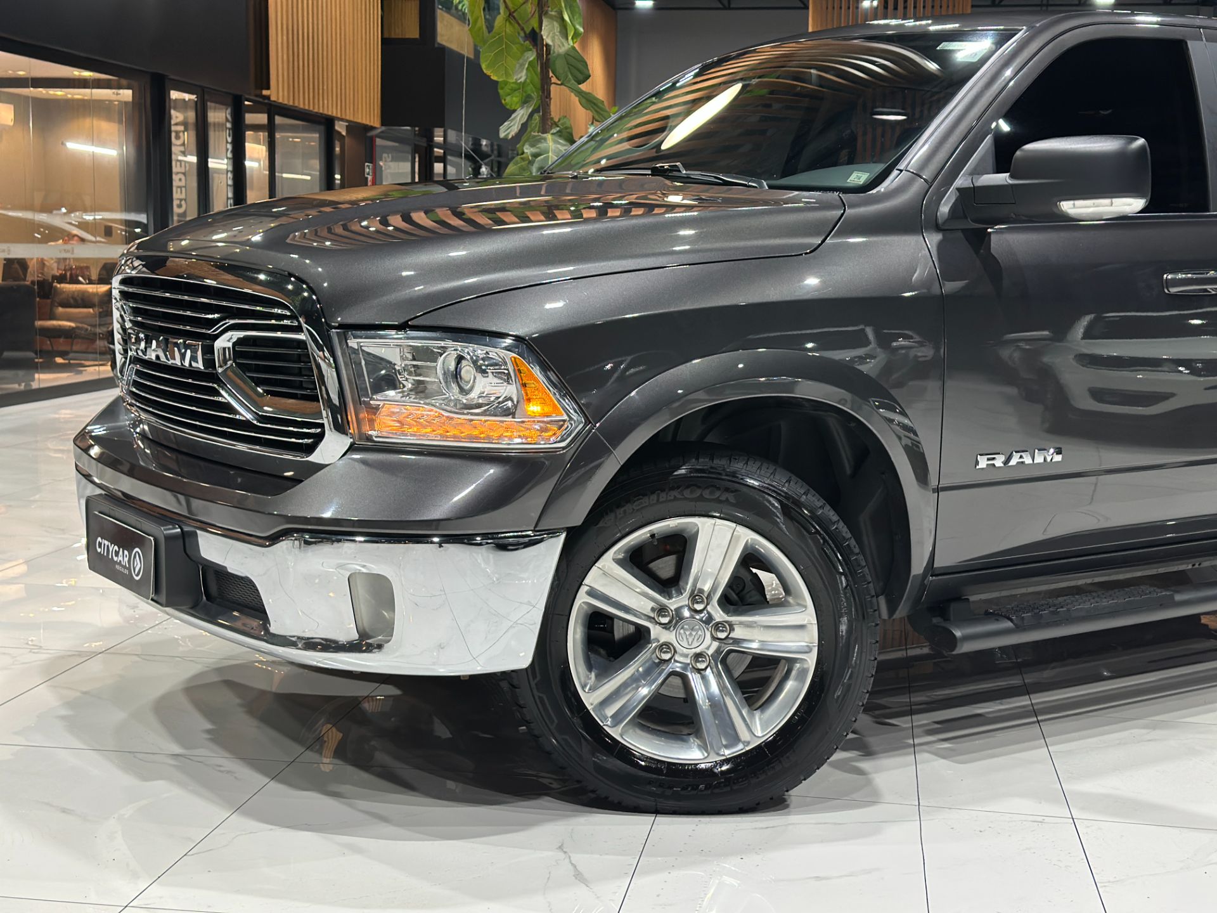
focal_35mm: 48
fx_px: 1688
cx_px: 608
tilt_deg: -7.5
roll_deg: -1.4
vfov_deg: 30.3
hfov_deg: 39.7
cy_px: 456
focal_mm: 6.86
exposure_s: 1/60
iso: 160
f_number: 1.78
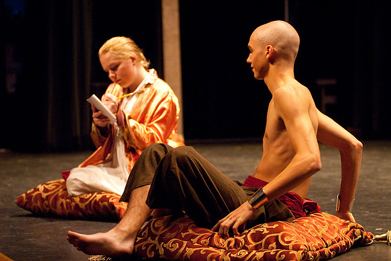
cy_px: 130
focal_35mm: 120
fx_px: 1305
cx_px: 196
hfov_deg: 17.0
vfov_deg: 11.4
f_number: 2.8
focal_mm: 80
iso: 1000
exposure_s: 1/160
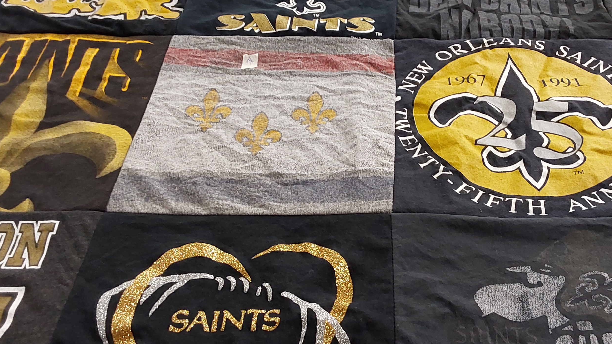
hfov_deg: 50.0
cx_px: 380
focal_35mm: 40
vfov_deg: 29.7
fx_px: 649
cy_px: 163
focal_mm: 2.91
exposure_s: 1/50
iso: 200
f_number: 1.9
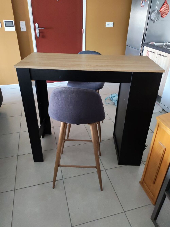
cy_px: 114
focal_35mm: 27
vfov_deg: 65.3
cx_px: 85
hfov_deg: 51.4
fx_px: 177
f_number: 1.9
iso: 2000
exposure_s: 1/33
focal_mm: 6.12
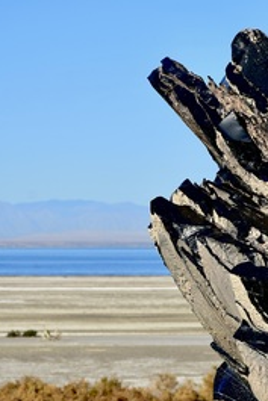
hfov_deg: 6.7
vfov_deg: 10.0
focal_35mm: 206
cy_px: 272
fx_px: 2297
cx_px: 252
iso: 100
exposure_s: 1/400
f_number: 10
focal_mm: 70
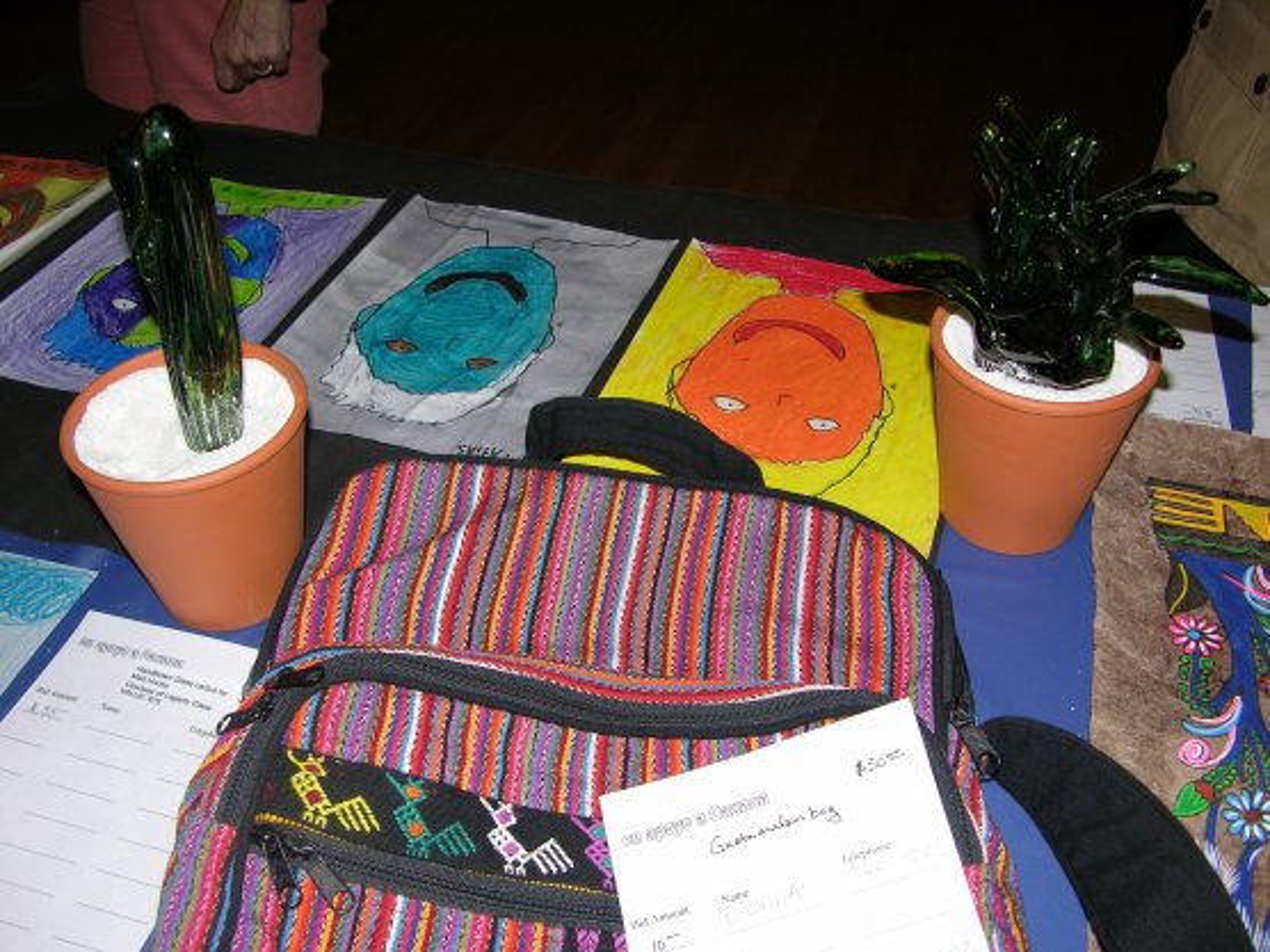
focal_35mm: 35
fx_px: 1284
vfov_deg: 40.7
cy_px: 476
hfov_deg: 52.6
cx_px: 635
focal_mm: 8.9
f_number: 2.8
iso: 50
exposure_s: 1/60.1
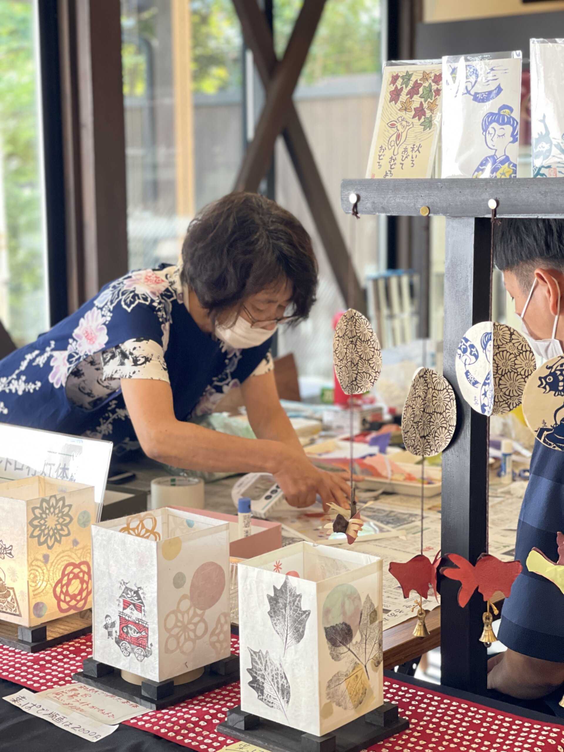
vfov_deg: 30.3
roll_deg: +0.7
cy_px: 376
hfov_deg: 22.9
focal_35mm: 64
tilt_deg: -7.0
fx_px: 1390
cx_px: 282
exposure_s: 1/120
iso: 100
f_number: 2.2
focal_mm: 7.5
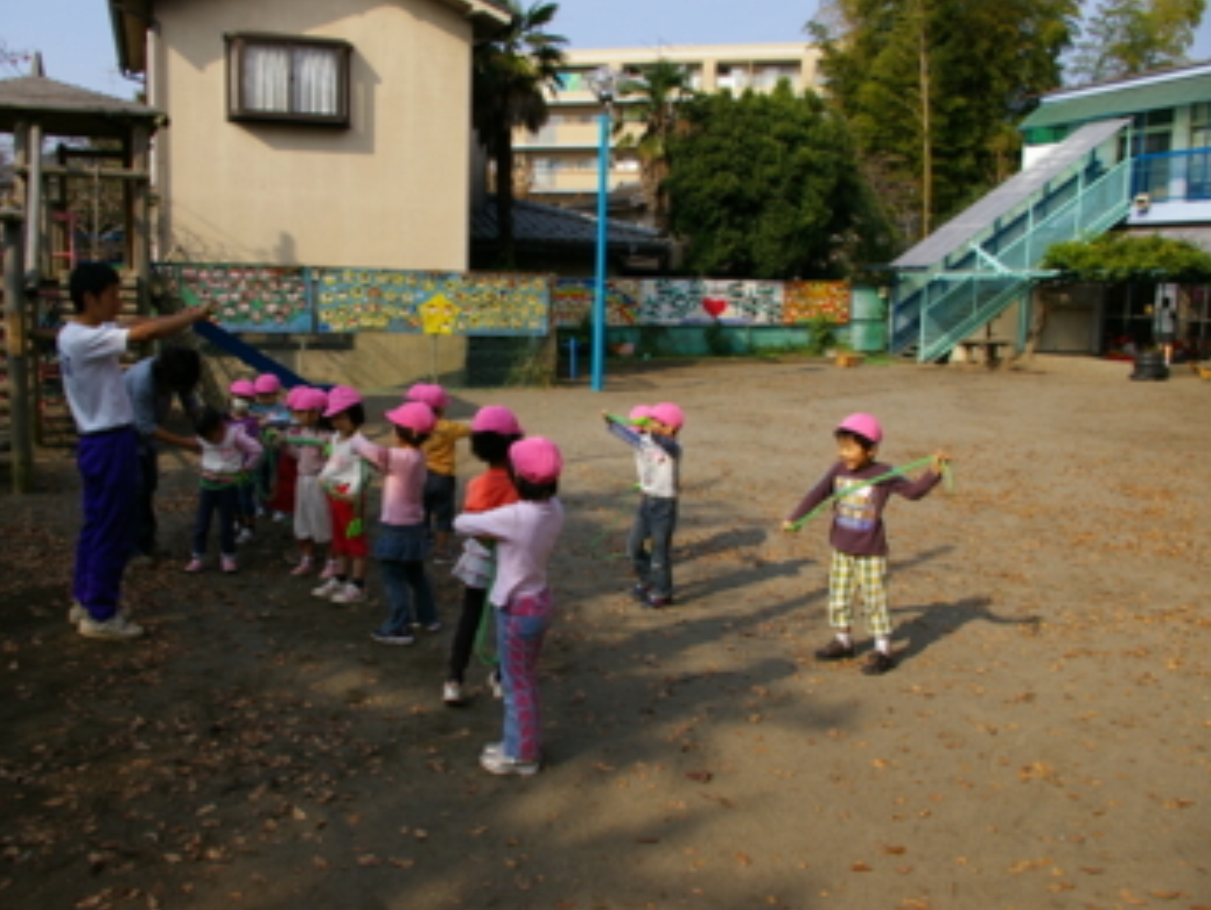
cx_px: 522
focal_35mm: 30
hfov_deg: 59.7
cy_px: 446
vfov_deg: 46.8
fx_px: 1050
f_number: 9.5
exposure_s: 1/180
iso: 200
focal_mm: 18
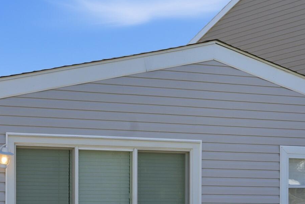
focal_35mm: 96
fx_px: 813
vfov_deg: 13.9
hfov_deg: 20.2
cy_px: 234
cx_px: -35
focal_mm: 29
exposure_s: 1/80
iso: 100
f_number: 10
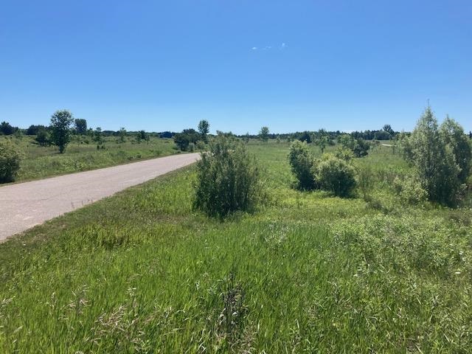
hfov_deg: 63.4
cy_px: 177
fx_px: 382
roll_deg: -0.9
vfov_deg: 49.7
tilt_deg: -5.8
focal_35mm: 28
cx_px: 236
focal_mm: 3.99
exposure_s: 1/2558
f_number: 1.8
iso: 20
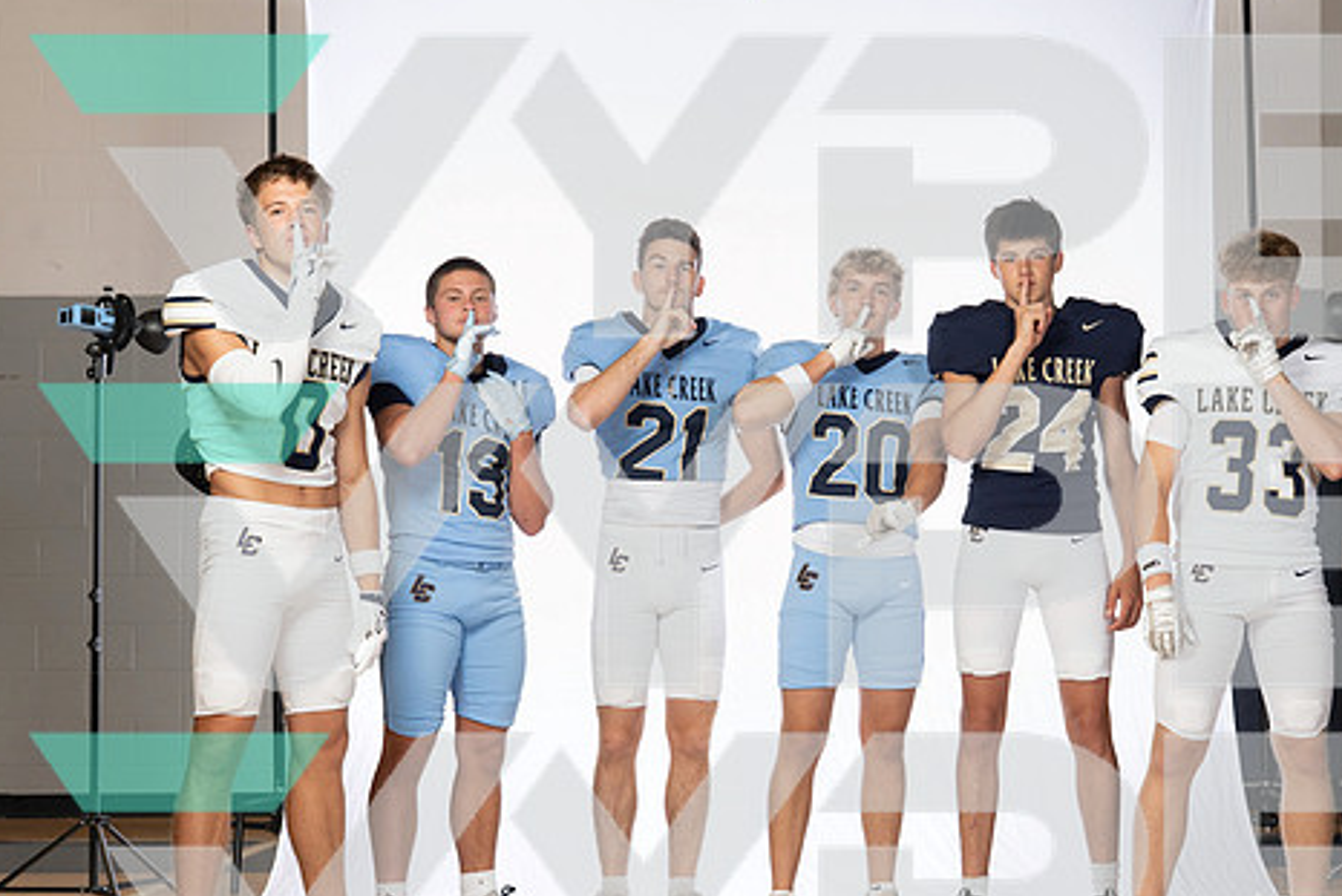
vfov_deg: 22.2
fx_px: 2275
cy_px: 537
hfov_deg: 32.8
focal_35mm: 61
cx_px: 772
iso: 640
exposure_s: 1/250
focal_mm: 49
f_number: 7.1
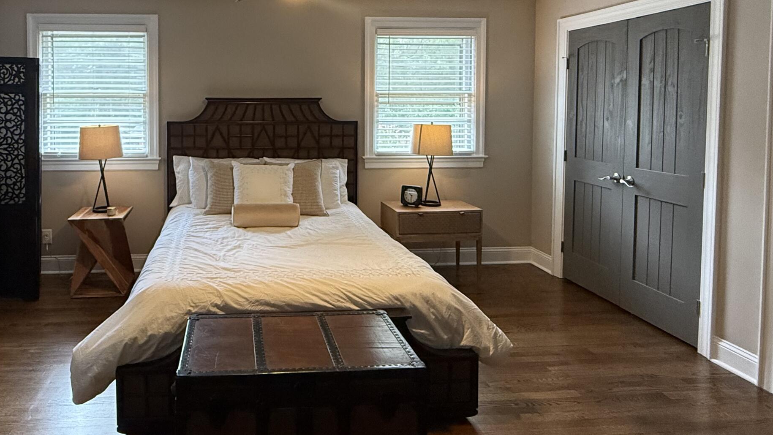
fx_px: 512
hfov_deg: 72.1
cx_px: 265
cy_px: 123
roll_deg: -0.2
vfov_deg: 44.8
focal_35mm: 25
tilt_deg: -2.2
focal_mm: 2.22
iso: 320
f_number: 2.2
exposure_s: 1/120
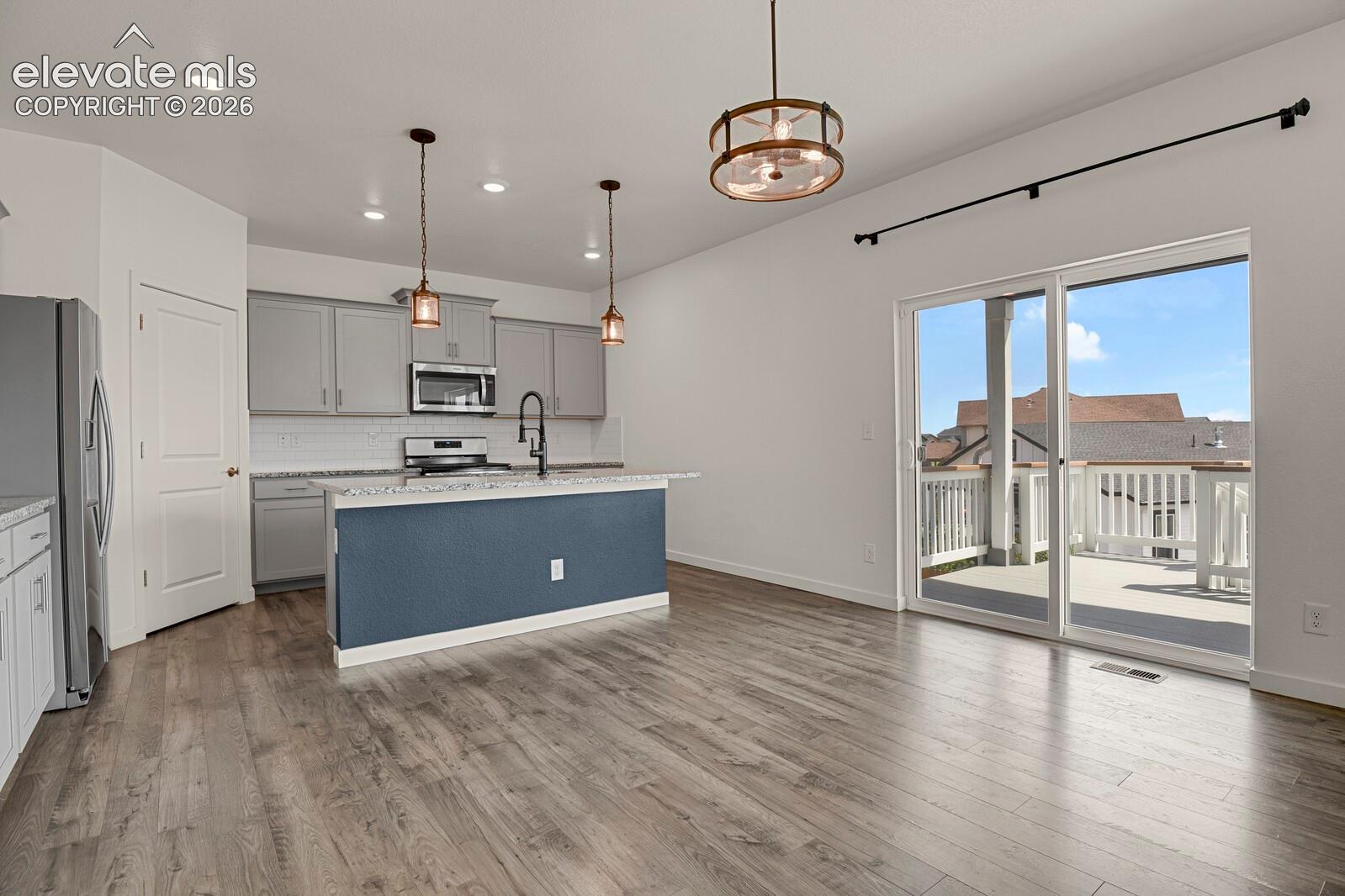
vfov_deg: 70.4
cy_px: 448
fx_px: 635
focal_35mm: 17
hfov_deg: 93.3
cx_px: 672
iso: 250
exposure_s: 1/2
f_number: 6.3
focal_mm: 17
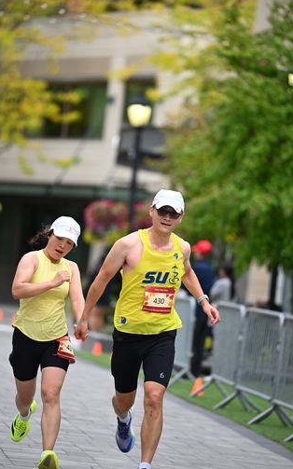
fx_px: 2852
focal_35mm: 223
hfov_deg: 5.9
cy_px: 216
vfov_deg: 9.4
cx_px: 129
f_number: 2.8
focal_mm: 200
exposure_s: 1/2000
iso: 640
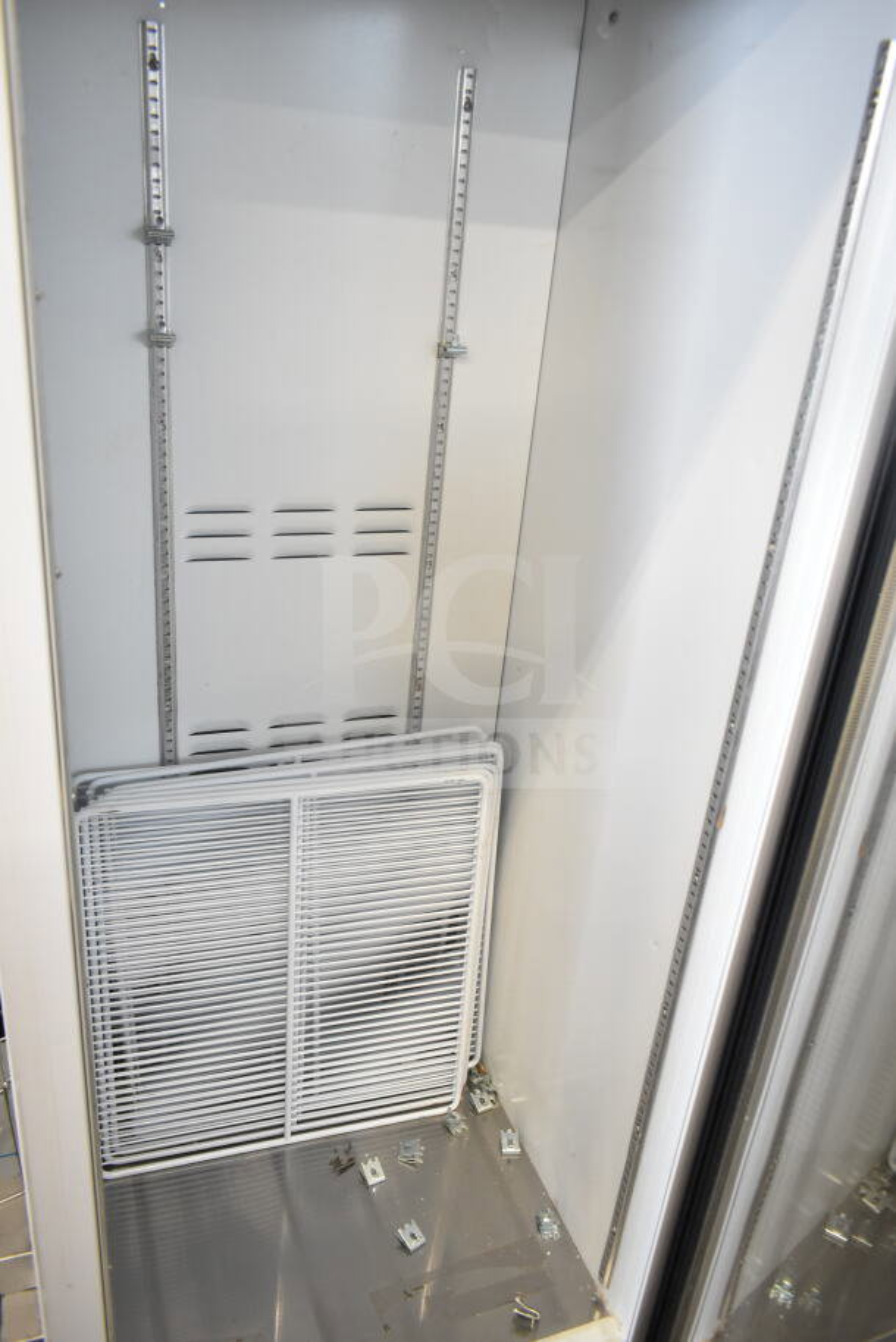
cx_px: 448
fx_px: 1007
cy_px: 671
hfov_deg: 48.0
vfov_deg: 67.4
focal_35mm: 27
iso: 1600
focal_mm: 18
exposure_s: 1/60
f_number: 4
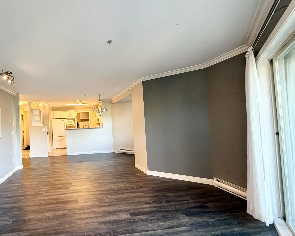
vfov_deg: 70.9
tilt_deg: +3.7
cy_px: 117
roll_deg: +2.9
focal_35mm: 19
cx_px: 91
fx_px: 166
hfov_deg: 79.6
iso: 160
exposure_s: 1/60
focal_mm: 2.22
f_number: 2.2
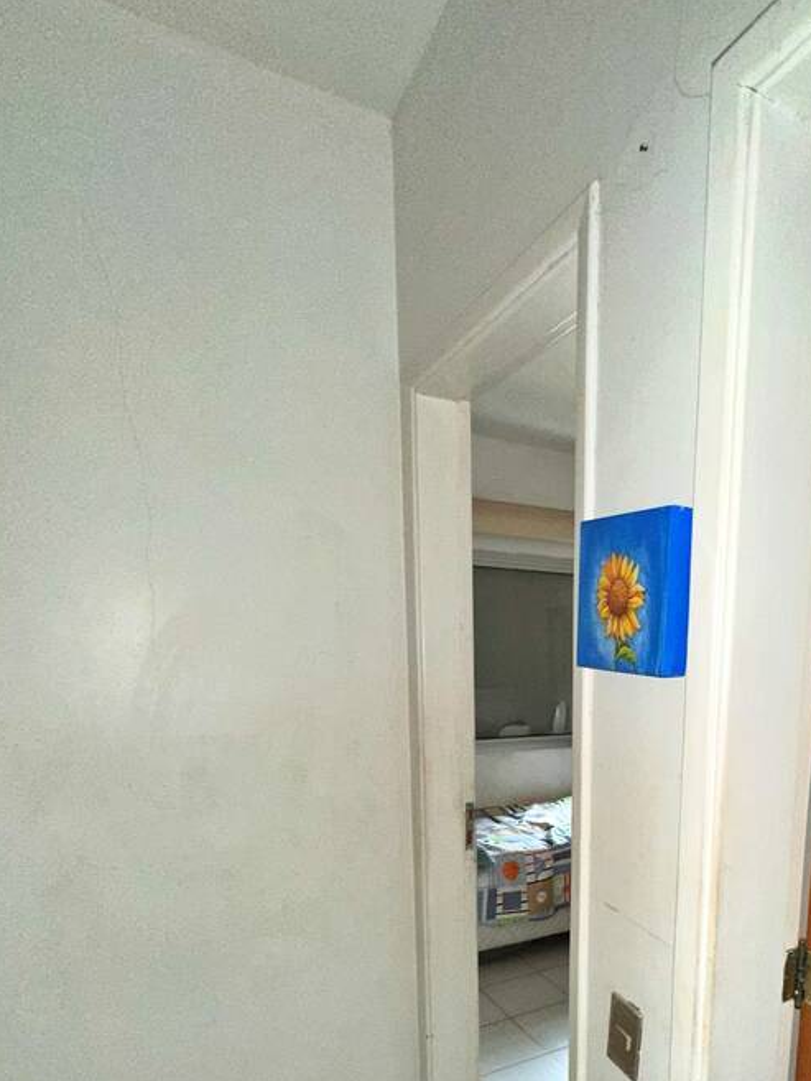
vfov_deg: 70.2
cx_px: 579
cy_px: 777
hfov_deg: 56.8
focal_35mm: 23
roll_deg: -1.5
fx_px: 718
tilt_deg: -10.0
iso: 160
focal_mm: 2.22
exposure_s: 1/60
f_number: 2.2
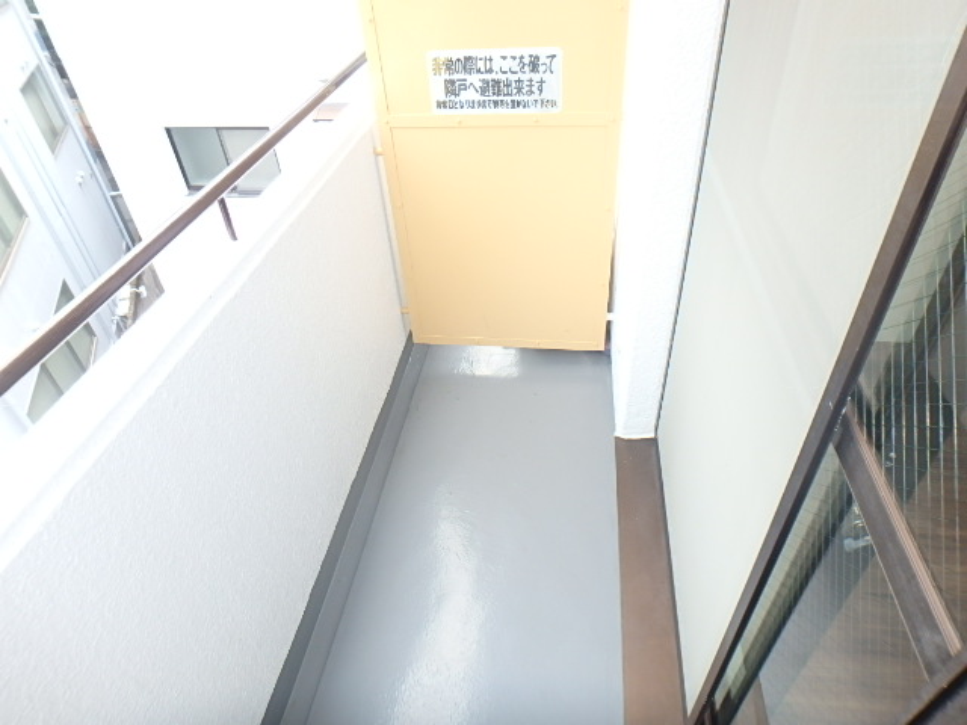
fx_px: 587
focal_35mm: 21
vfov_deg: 63.4
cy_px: 362
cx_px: 484
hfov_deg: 79.0
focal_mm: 3.7
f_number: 3.5
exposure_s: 1/125
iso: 125
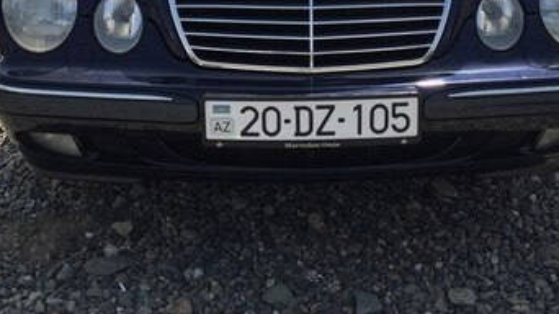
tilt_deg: -13.0
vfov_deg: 18.7
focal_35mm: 61
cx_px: 314
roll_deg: -3.0
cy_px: -53
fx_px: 904
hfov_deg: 34.3
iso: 32
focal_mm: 4.15
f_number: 2.2
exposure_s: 1/1522
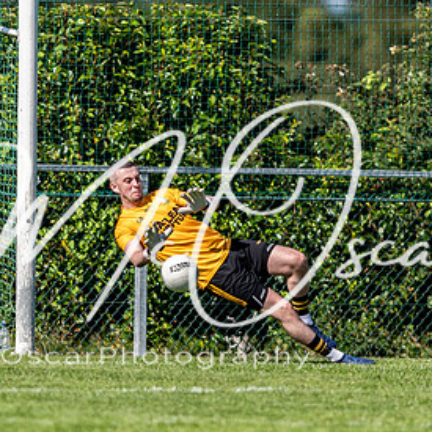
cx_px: 183
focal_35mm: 1070
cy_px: 303
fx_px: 15108
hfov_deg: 1.6
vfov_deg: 1.6
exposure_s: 1/2500
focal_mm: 300
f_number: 2.8
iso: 180
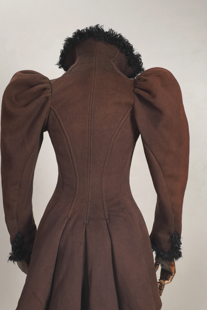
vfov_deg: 36.8
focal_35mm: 54
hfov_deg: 25.1
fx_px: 466
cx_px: 95
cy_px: 171
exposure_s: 1/25
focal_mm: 32
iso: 320
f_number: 7.1
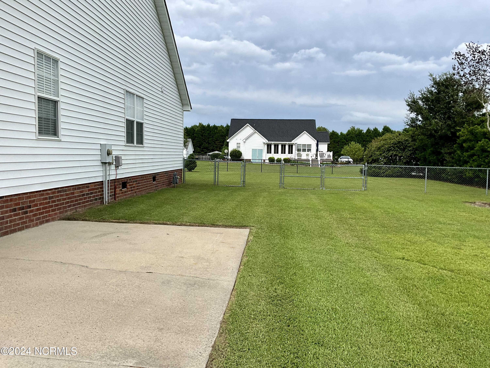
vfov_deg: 48.2
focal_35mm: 29
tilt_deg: -3.0
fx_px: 411
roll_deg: -1.3
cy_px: 184
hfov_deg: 61.7
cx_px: 245
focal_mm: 3
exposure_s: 1/1534
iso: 25
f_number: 1.8
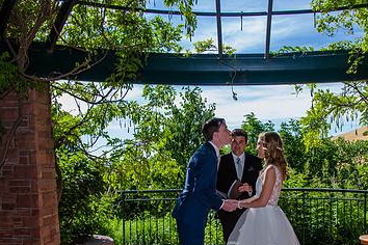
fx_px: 470
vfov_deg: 28.7
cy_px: 193
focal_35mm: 46
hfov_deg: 42.4
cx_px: 230
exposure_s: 1/250
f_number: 7.1
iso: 200
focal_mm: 24
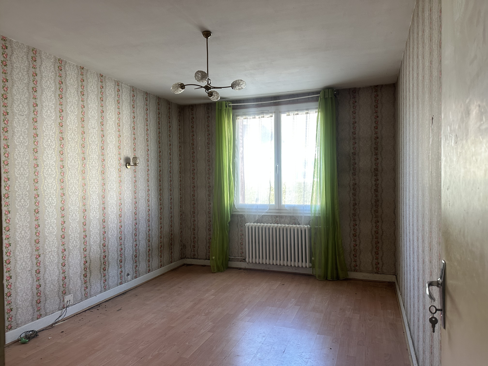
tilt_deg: -1.0
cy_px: 183
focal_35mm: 24
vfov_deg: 56.8
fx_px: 338
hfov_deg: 71.6
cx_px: 244
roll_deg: +0.6
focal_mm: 6.86
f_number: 1.78
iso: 200
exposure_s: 1/121
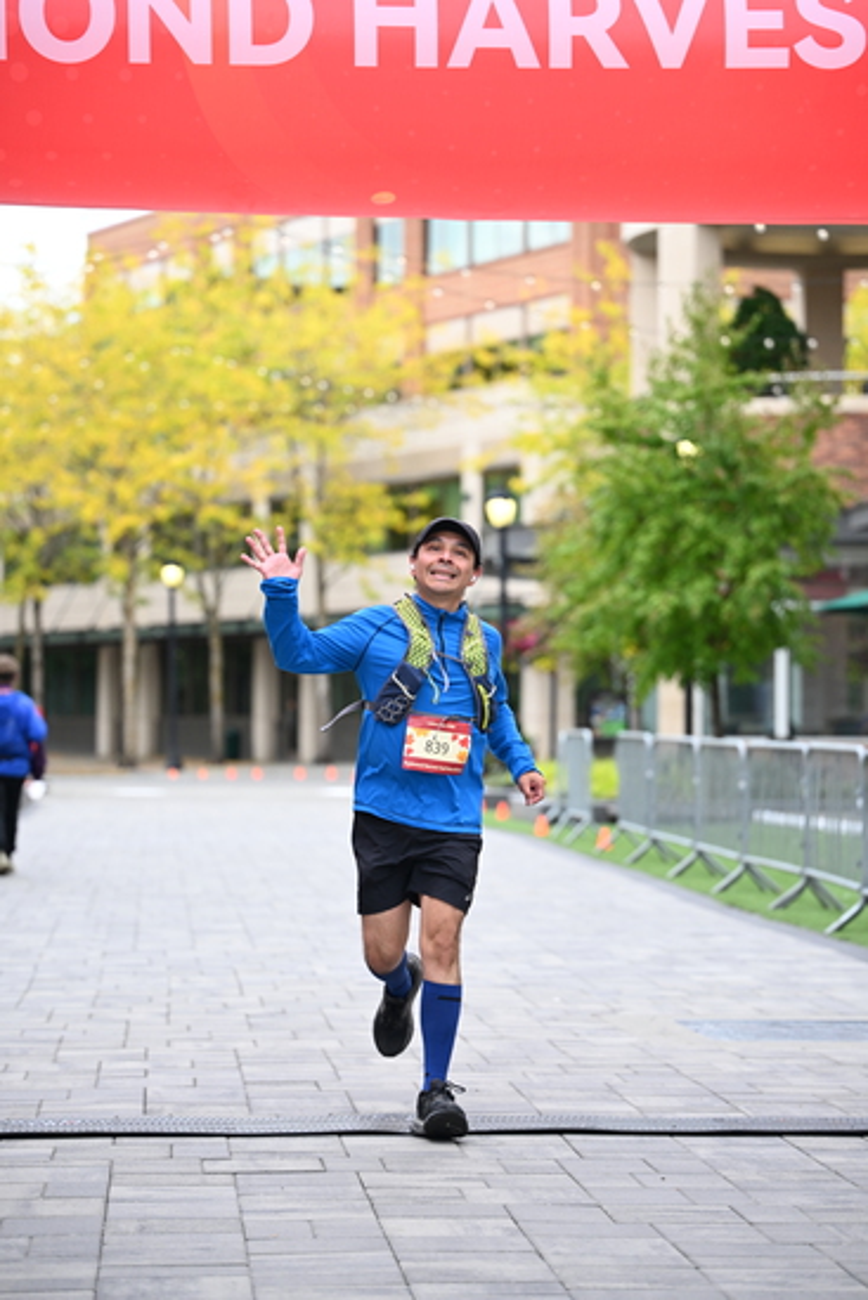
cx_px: 434
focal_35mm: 100
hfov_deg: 13.7
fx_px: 3614
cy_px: 650
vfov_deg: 20.4
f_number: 2.8
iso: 640
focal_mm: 100
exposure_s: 1/1250
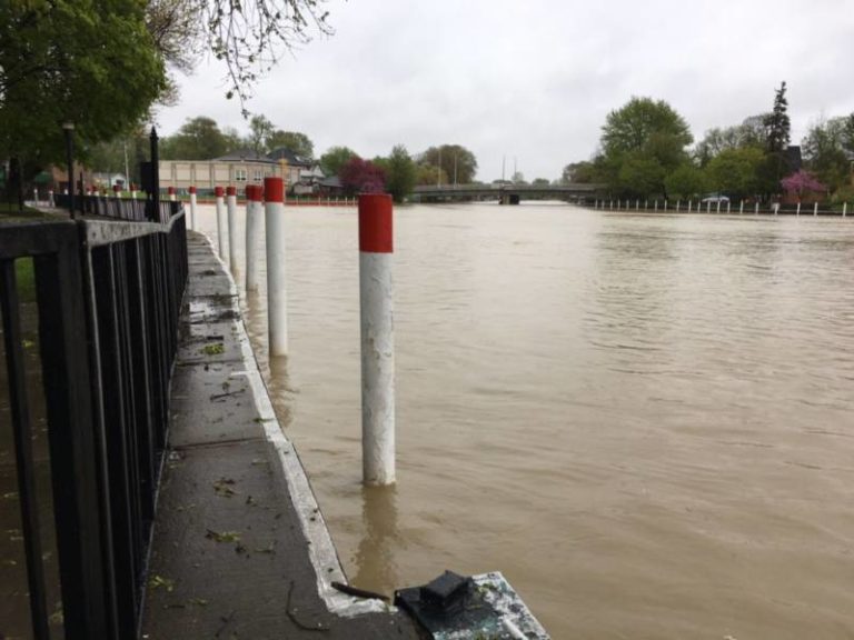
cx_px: 427
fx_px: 715
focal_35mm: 29
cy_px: 320
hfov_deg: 61.7
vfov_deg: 48.2
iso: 25
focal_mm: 4.15
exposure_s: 1/418
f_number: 2.2
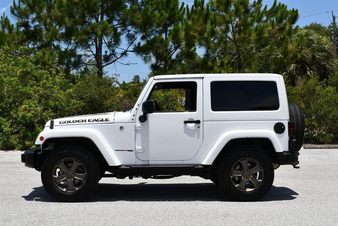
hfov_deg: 35.6
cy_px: 113
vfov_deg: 24.2
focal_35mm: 56
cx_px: 169
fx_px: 526
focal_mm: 28
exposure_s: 1/320
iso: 100
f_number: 9
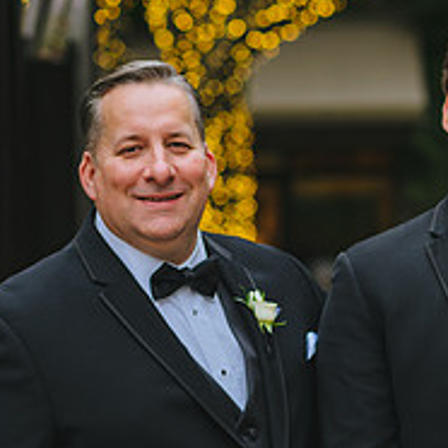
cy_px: 338
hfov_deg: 7.7
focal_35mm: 225
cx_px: 477
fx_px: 3294
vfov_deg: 7.8
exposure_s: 1/800
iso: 400
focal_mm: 85
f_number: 2.8
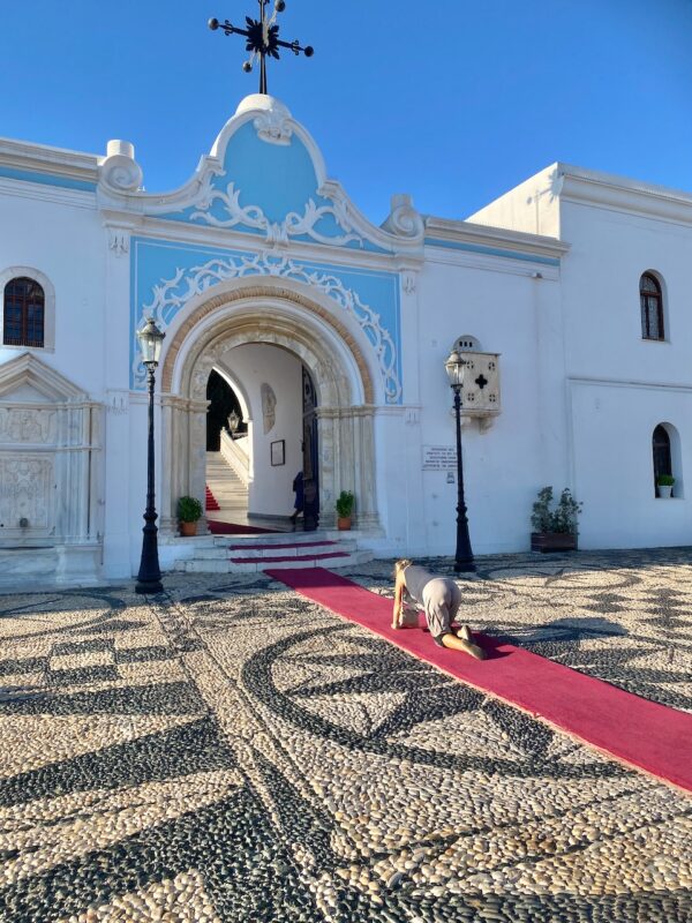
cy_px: 462
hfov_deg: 53.1
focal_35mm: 26
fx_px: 693
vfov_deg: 67.3
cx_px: 346
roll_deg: +0.8
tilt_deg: +5.7
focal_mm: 4.25
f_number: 1.8
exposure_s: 1/1678
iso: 32
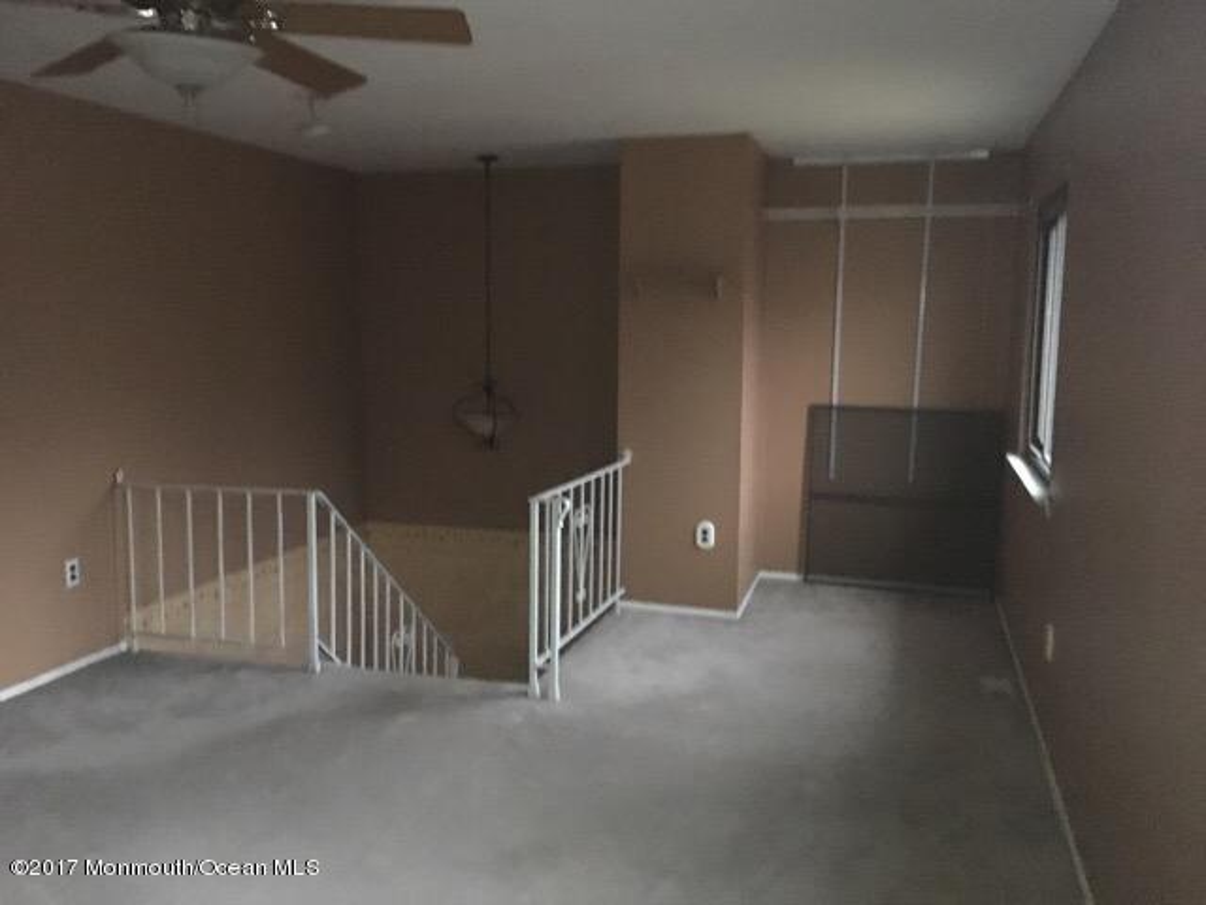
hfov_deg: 61.7
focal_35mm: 29
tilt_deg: -8.5
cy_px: 452
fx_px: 1010
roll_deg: -1.1
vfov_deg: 48.2
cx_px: 603
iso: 1250
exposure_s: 1/15
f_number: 2.2
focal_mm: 4.15
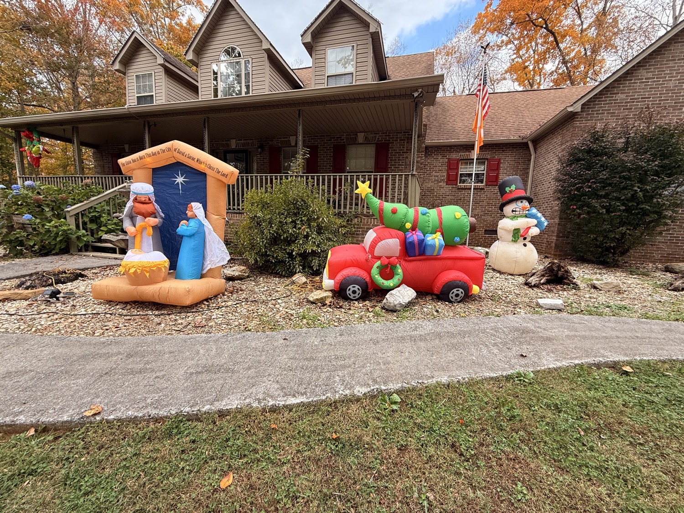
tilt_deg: -6.6
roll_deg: -2.2
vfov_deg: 85.7
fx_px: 277
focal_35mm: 14
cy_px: 256
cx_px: 342
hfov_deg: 102.1
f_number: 2.2
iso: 50
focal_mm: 2.22
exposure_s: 1/200
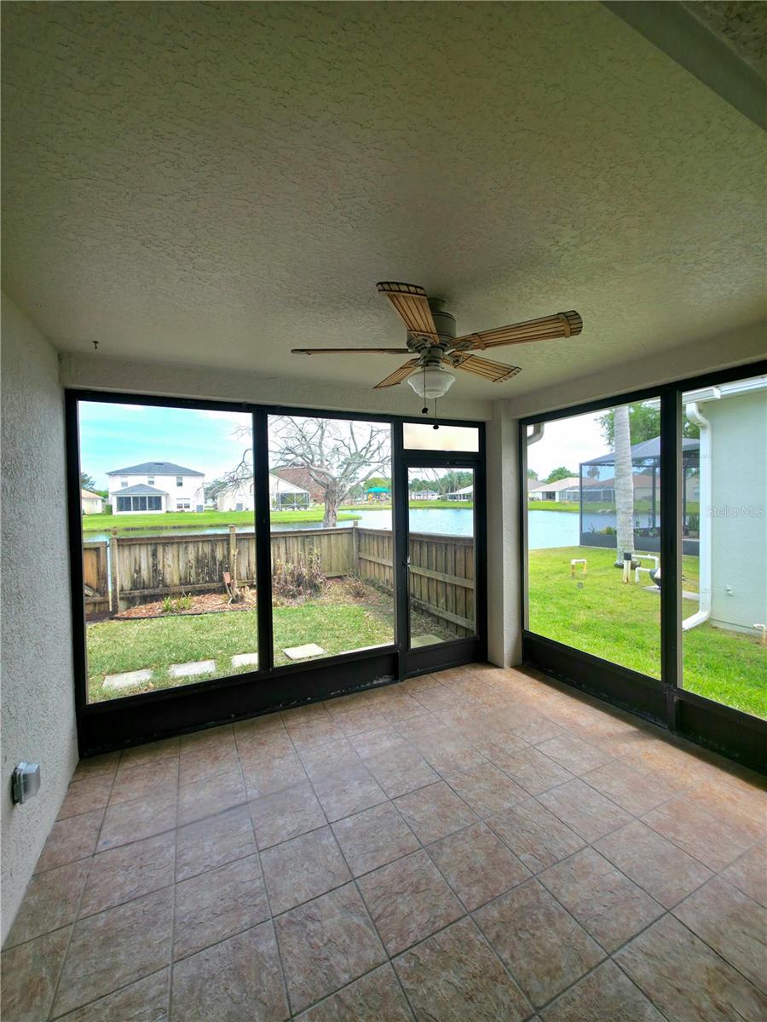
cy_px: 511
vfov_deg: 106.2
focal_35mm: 13
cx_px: 384
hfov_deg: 89.9
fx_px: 384
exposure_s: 1/222
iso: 20
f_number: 1.9
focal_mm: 2.2
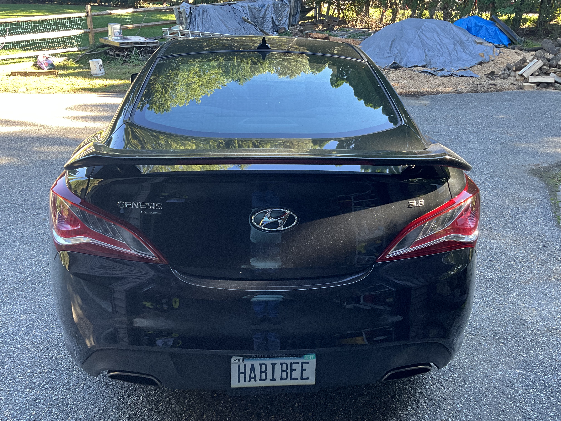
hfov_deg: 61.7
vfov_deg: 48.2
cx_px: 280
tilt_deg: -24.1
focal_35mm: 29
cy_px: 210
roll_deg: -1.5
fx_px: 470
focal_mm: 3
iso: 64
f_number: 1.8
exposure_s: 1/122
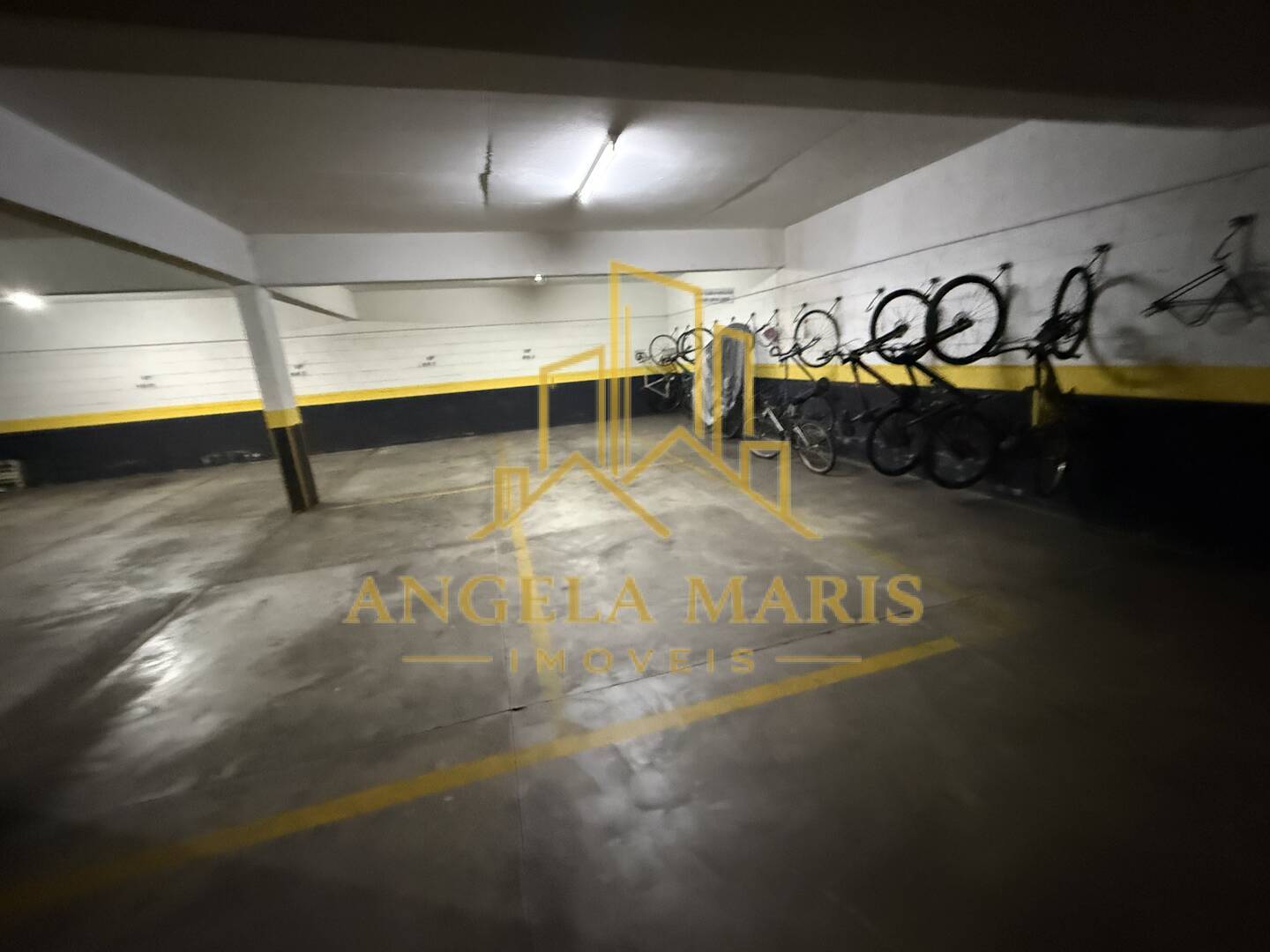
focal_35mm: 14
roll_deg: +1.9
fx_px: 514
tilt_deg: -7.5
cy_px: 476
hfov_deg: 102.1
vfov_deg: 85.7
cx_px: 635
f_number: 2.2
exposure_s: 1/30
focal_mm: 2.22
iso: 1250
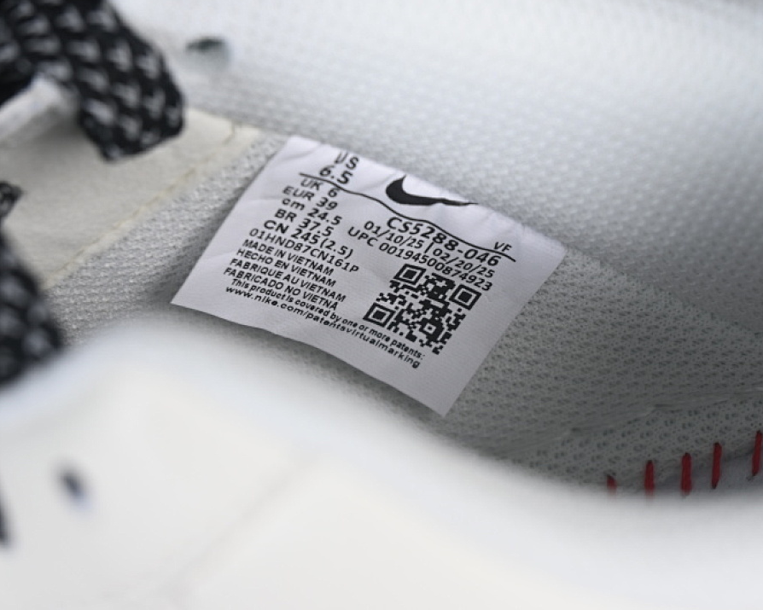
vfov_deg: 18.1
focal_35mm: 85
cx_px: 422
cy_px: 304
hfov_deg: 22.5
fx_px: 1919
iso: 160
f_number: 7.1
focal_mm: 50
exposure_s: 1/80
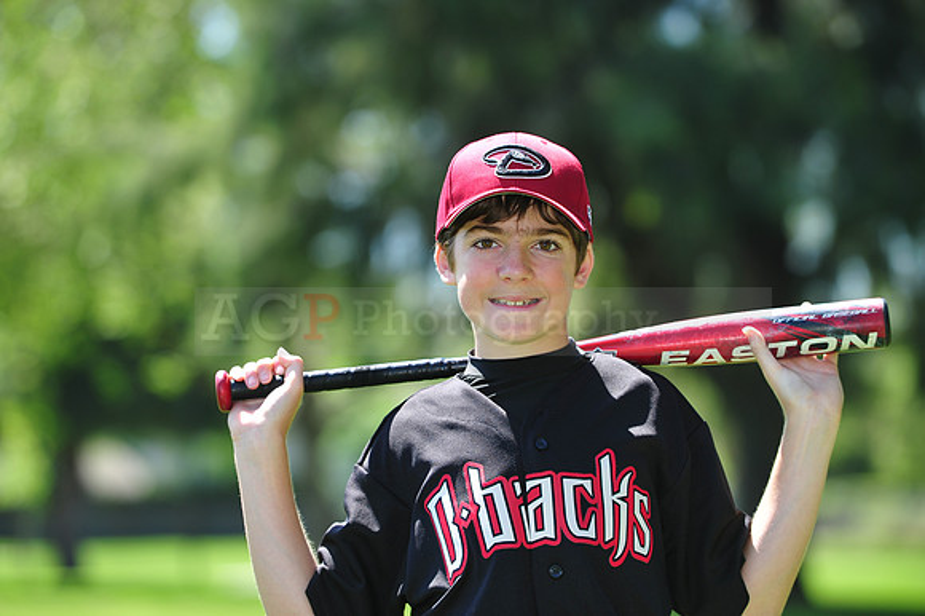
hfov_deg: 12.5
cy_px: 308
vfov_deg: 8.3
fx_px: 4237
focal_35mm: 165
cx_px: 462
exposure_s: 1/400
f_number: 4.5
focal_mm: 165
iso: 200
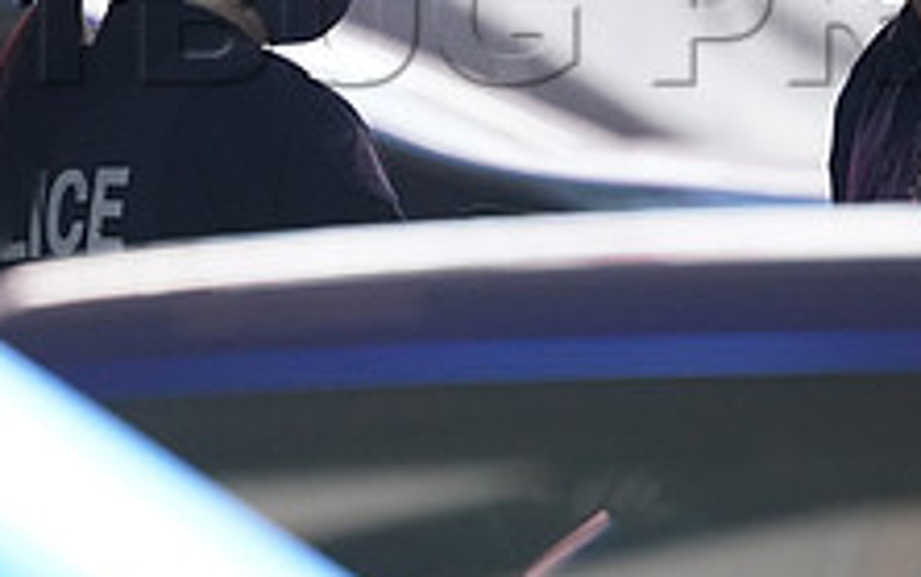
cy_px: -27
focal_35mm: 2240
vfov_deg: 0.6
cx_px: 353
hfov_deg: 0.9
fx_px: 56253
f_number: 5.6
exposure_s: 1/1600
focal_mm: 840
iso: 5000
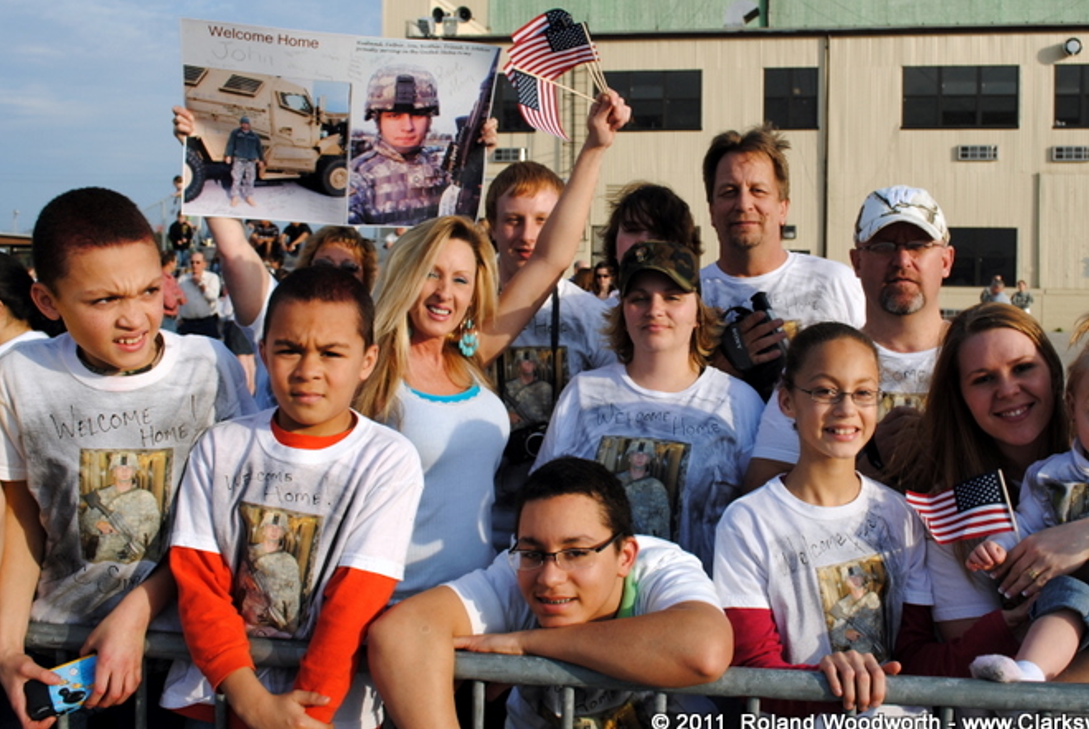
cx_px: 620
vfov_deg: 33.5
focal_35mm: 40
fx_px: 1212
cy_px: 322
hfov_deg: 48.3
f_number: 8
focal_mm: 22
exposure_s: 1/320
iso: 100
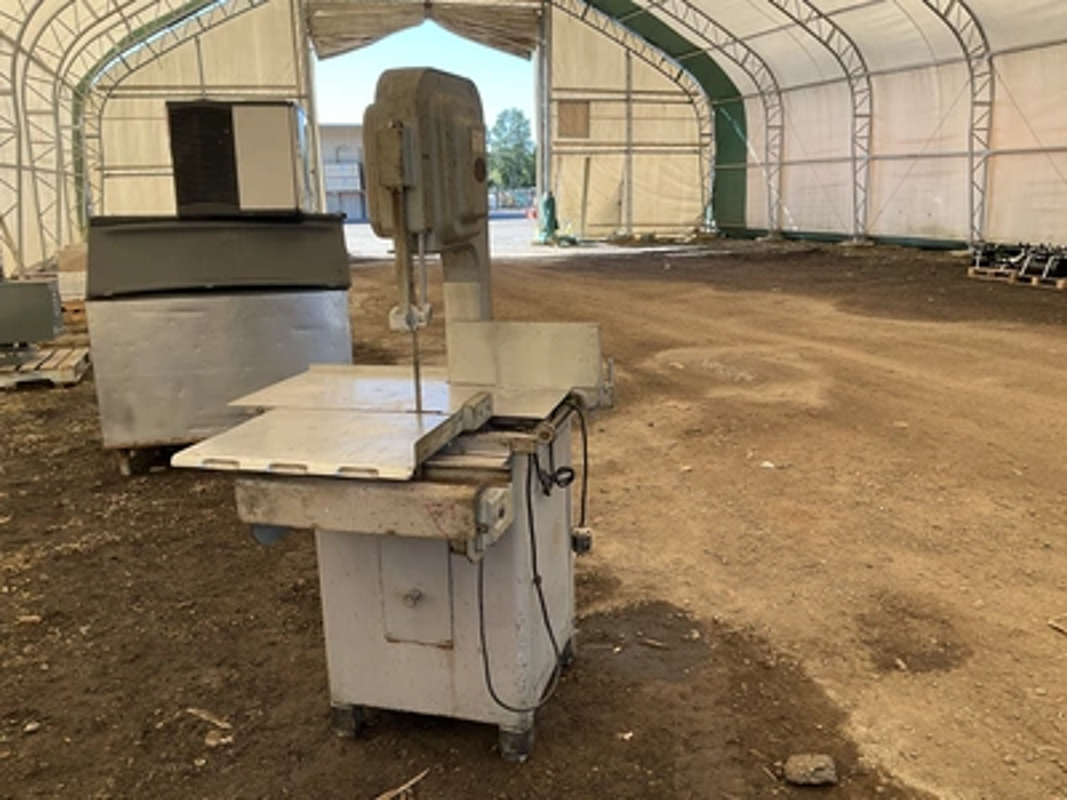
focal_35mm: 29
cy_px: 400
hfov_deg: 61.7
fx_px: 894
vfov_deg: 48.2
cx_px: 534
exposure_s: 1/149
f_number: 1.8
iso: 20
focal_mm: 3
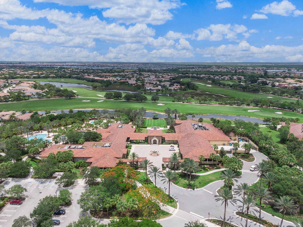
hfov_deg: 71.6
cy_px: 114
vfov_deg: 56.8
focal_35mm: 24
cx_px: 152
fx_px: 210
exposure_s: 1/2000
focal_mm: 4.39
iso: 100
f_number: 2.8
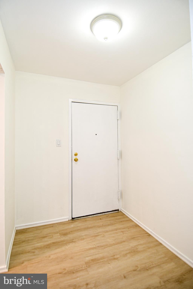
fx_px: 145
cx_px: 96
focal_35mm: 18
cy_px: 144
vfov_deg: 90.0
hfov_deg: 67.4
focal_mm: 12
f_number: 4
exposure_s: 1/60
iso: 200
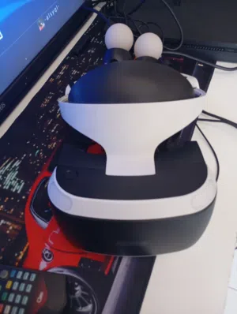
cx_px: 118
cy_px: 157
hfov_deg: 49.9
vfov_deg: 63.4
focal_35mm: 28
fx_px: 255
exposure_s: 1/20
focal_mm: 4.27
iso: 1369
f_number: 1.8
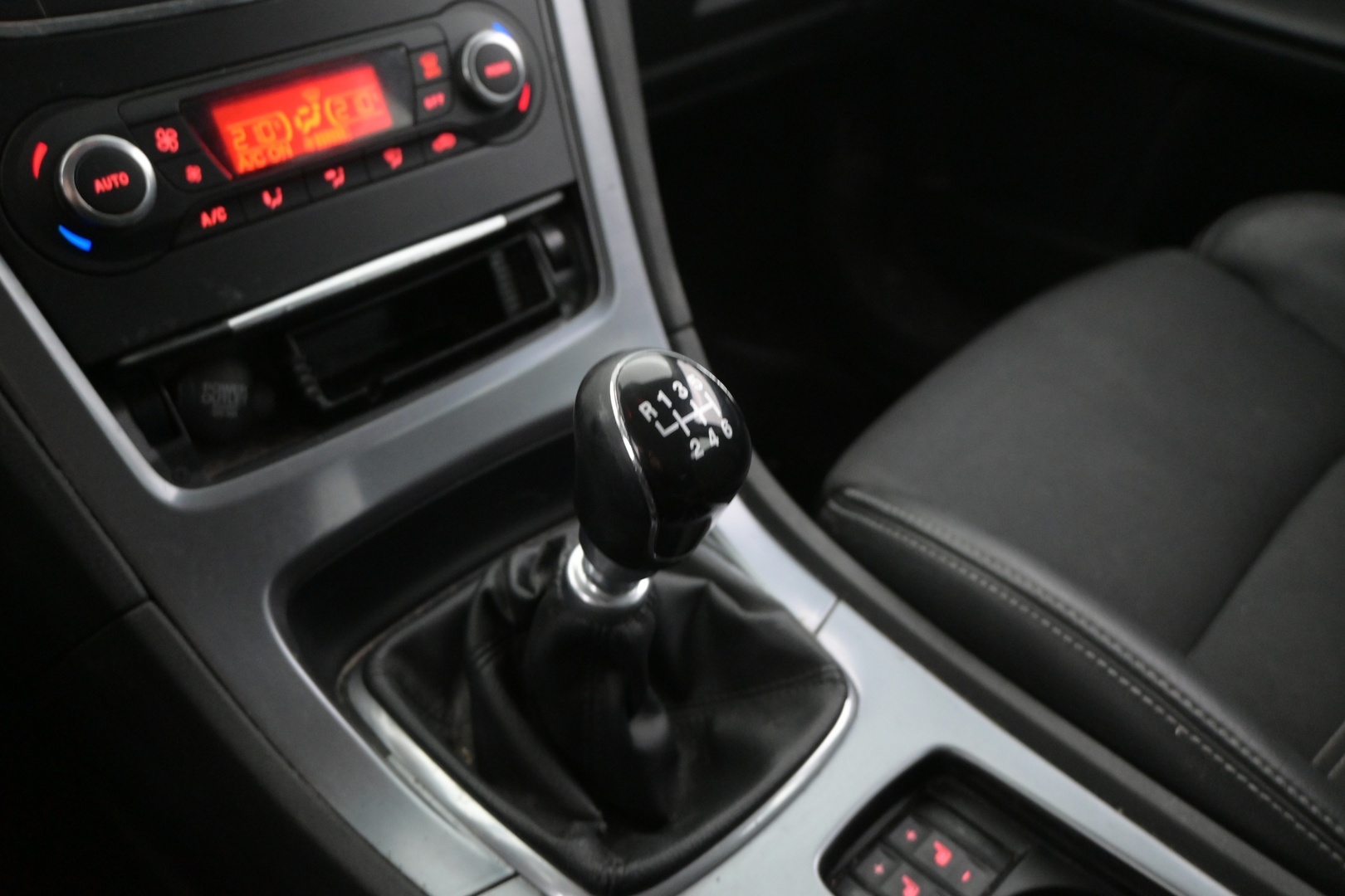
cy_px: 448
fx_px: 1149
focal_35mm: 31
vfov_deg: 42.6
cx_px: 672
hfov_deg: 60.7
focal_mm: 20.5
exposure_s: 1/30
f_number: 3.8
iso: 3200
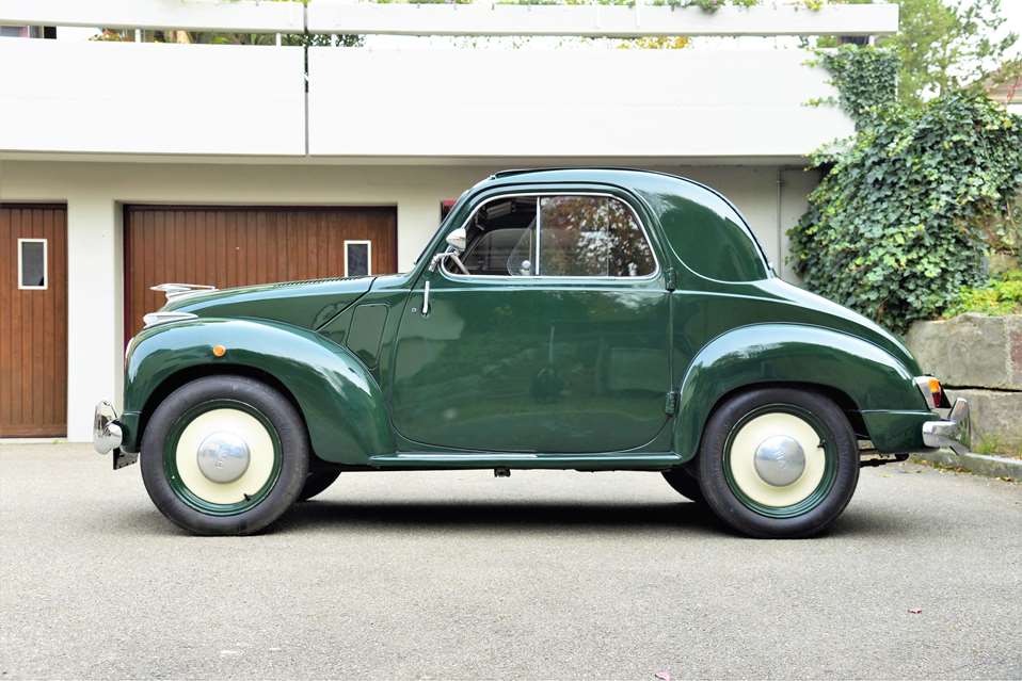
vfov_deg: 35.1
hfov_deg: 50.7
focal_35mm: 38
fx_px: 1079
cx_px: 511
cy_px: 340
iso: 400
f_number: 5.6
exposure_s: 1/125
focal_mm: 38
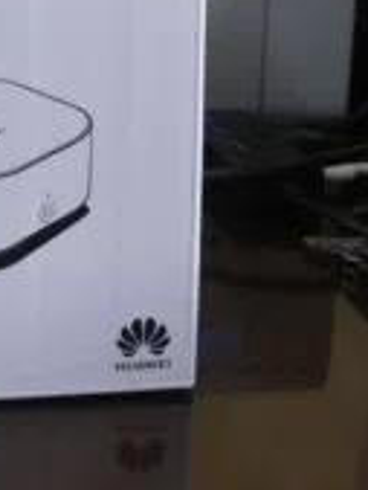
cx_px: 23
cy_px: -14
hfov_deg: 22.3
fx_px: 906
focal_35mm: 64
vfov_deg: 28.2
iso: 250
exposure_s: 1/33.3
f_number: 1.8
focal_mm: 3.88
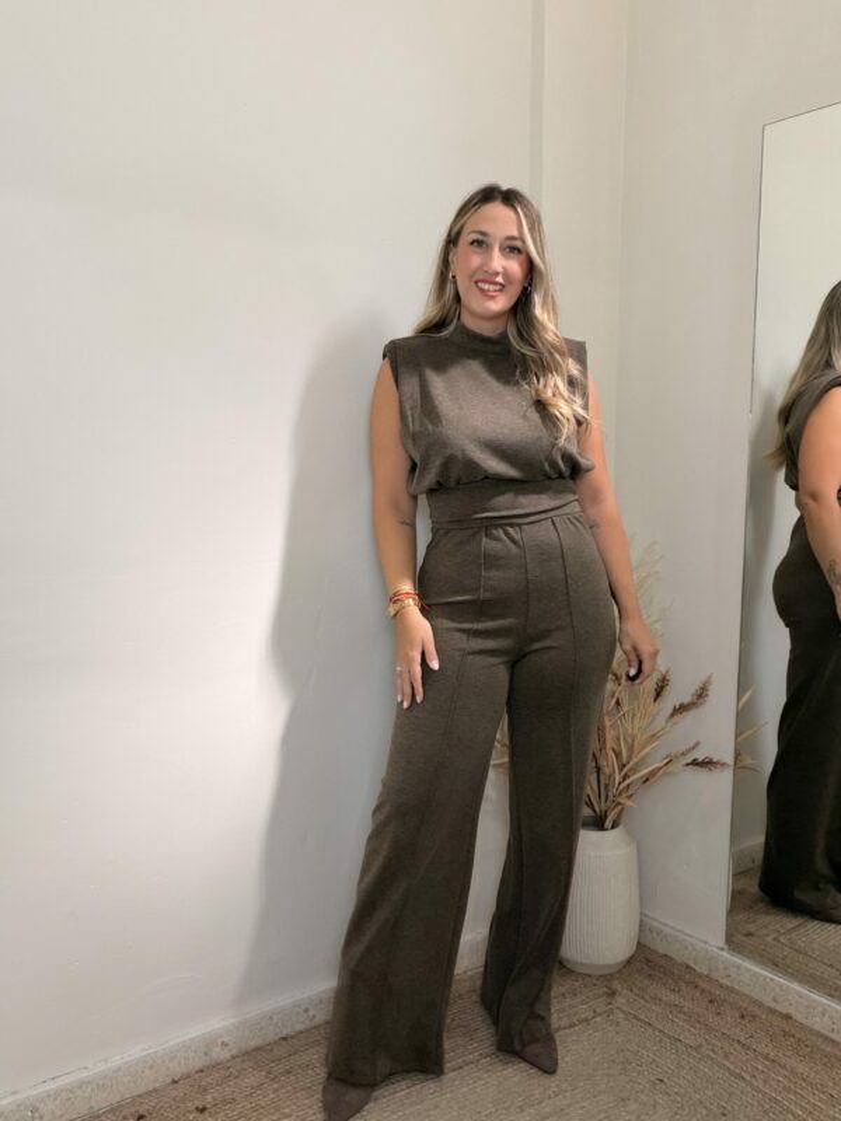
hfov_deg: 46.8
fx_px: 972
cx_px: 420
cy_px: 560
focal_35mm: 30
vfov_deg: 60.0
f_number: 1.9
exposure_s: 1/60
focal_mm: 2.71
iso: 80
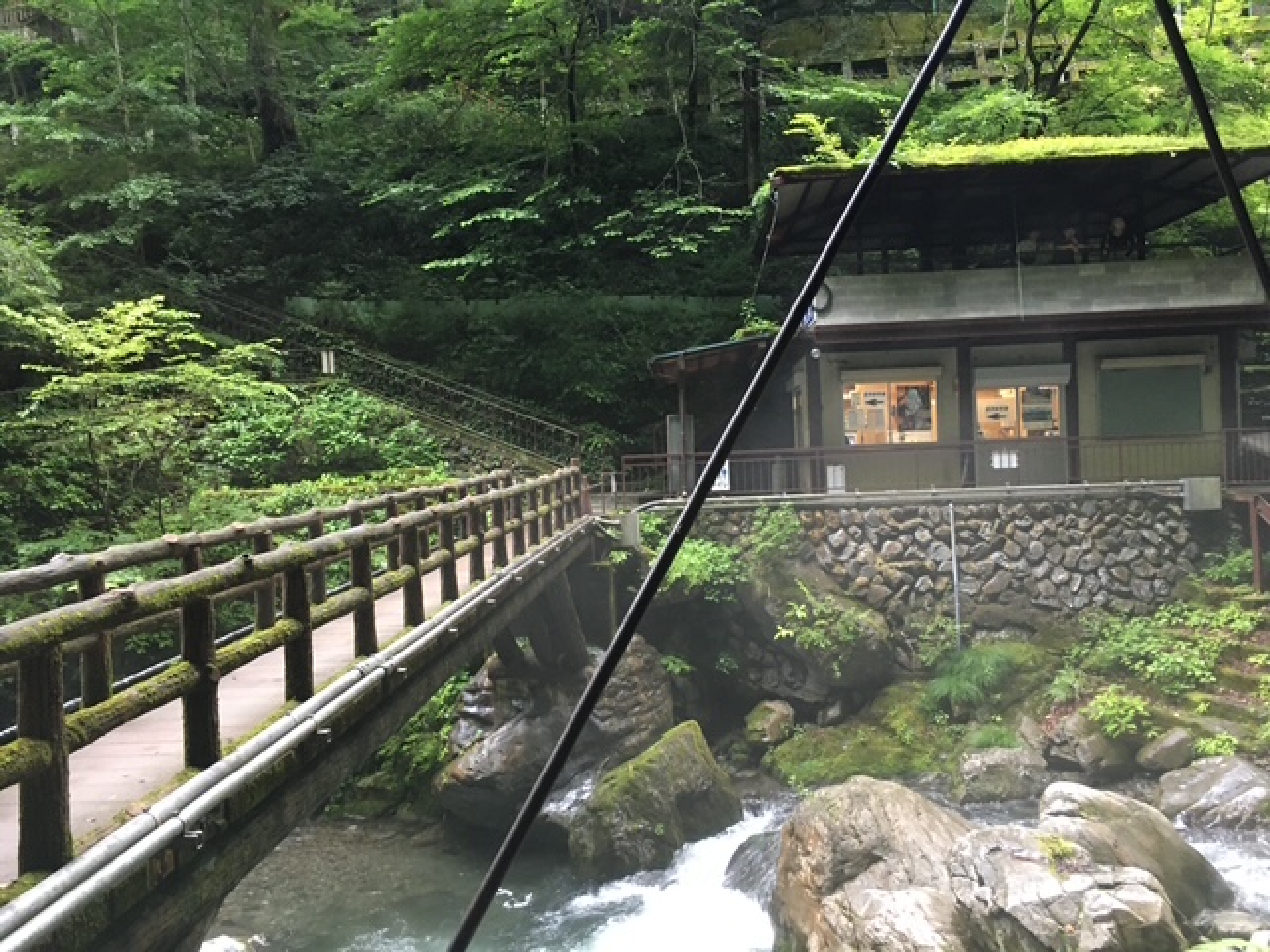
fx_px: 1064
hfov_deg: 61.7
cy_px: 476
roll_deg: +1.5
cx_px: 635
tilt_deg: -2.0
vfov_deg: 48.2
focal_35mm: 29
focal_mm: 4.15
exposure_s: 1/30
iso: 125
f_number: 2.2
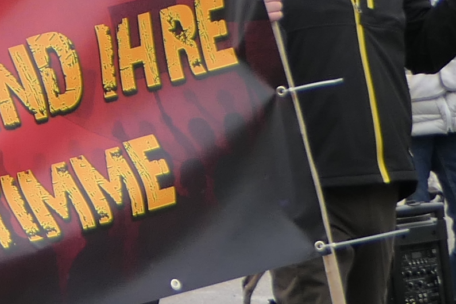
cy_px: -116
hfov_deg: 4.5
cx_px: -509
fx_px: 5673
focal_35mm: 448
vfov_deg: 3.1
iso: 125
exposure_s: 1/250
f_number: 4
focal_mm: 23.8
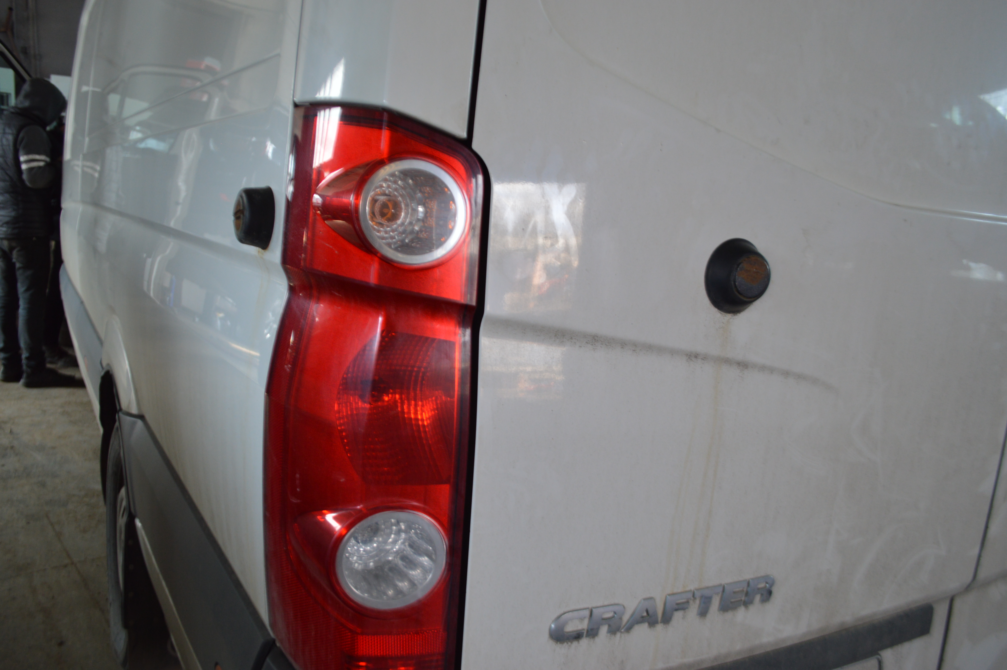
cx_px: 504
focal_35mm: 27
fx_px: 755
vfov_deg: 47.8
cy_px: 335
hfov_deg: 67.4
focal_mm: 18
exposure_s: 1/60
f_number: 4
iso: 400
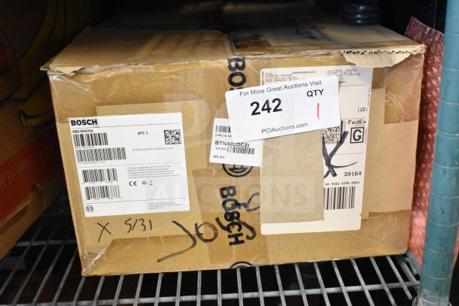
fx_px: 516
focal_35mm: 40
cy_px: 153
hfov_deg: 47.9
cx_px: 230
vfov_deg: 33.0
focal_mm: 27
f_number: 4.5
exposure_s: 1/80
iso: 6400
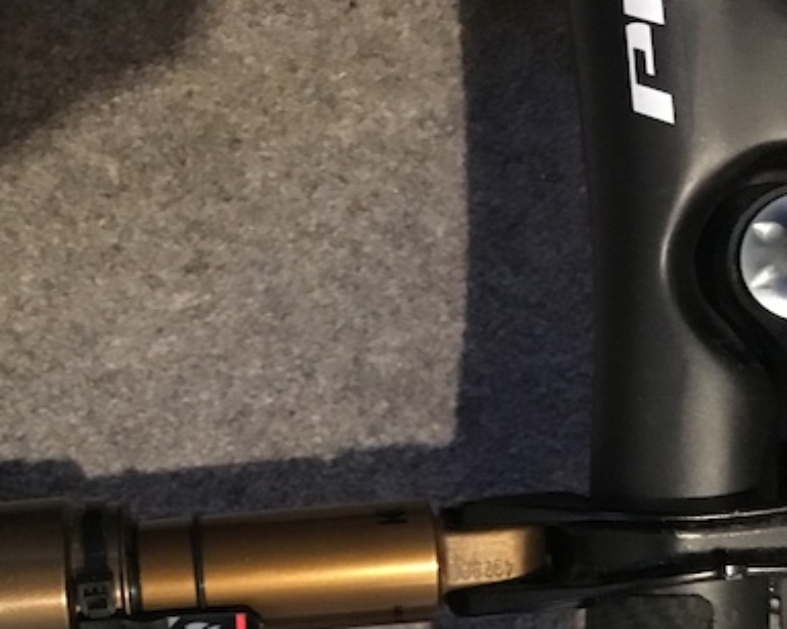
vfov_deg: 24.8
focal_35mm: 59
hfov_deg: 30.7
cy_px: 606
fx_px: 1374
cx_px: 98
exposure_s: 1/17
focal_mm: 4.15
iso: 800
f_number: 2.2
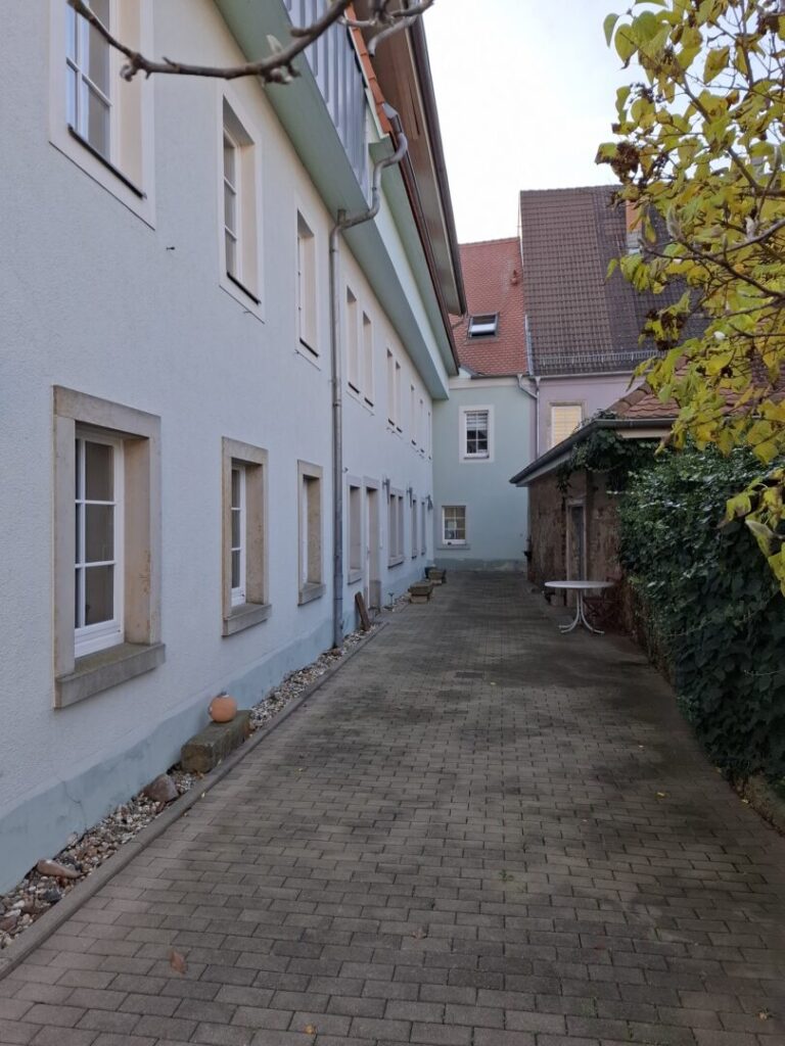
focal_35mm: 23
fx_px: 695
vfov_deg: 73.9
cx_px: 392
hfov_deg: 58.9
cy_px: 523
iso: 50
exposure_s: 1/284
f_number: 1.8
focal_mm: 5.54
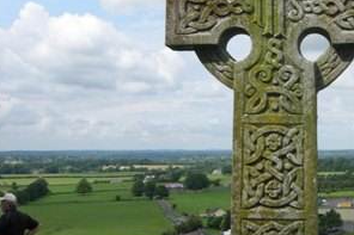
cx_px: 260
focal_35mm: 81
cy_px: 149
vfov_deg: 16.8
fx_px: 796
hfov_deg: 24.8
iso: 64
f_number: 6.1
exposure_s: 1/273
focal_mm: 7.5
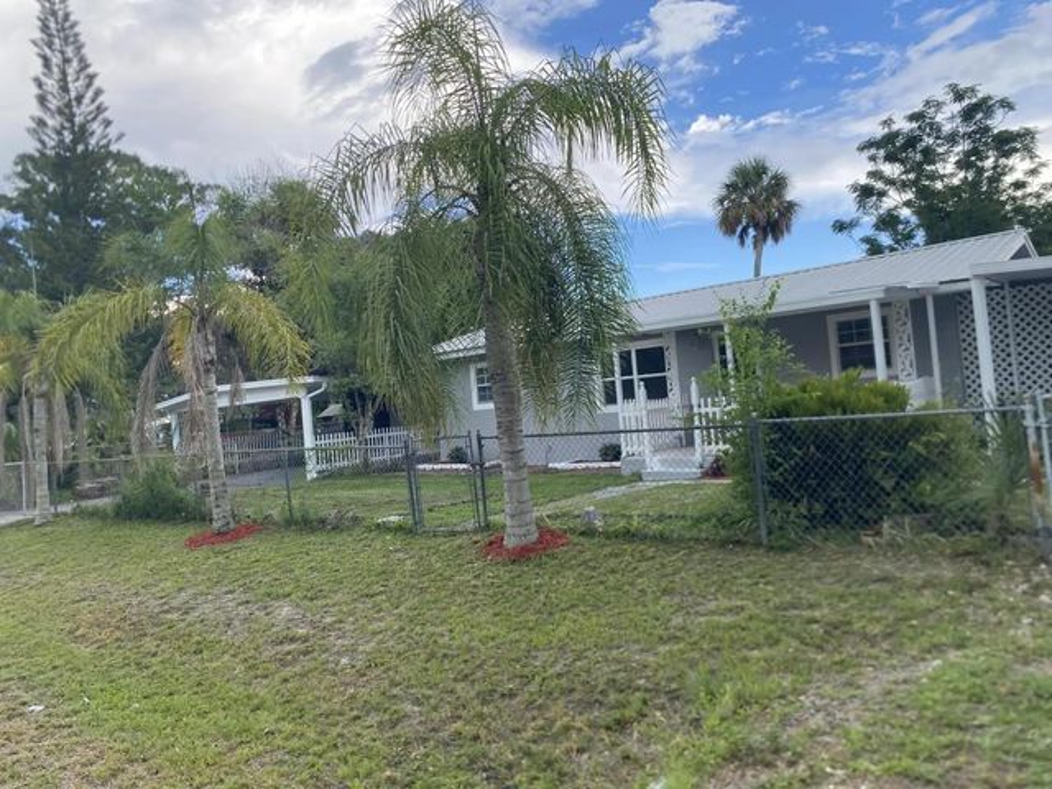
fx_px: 790
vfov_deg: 53.1
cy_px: 394
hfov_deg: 67.3
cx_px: 526
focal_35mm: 26
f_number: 1.8
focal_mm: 4.25
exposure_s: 1/706
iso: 32
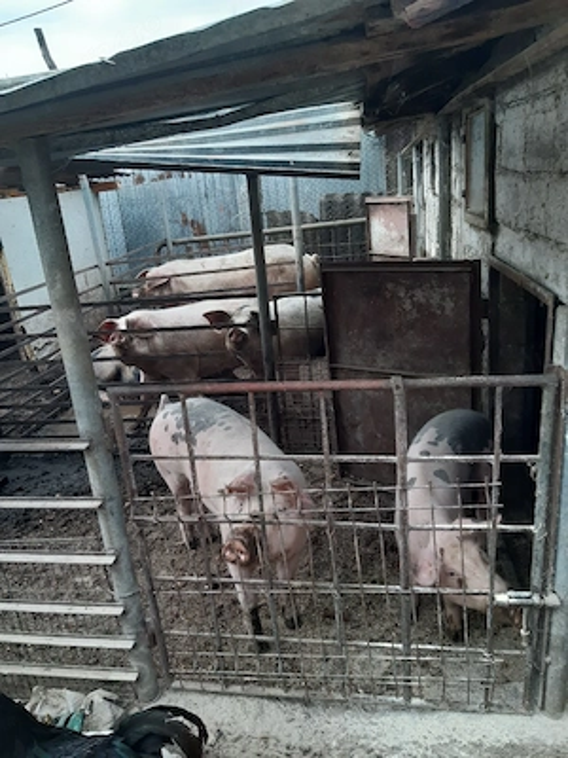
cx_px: 284
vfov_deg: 67.3
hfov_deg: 53.1
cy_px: 379
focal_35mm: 26
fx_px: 569
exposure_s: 1/100
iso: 80
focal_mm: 3.92
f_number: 1.7
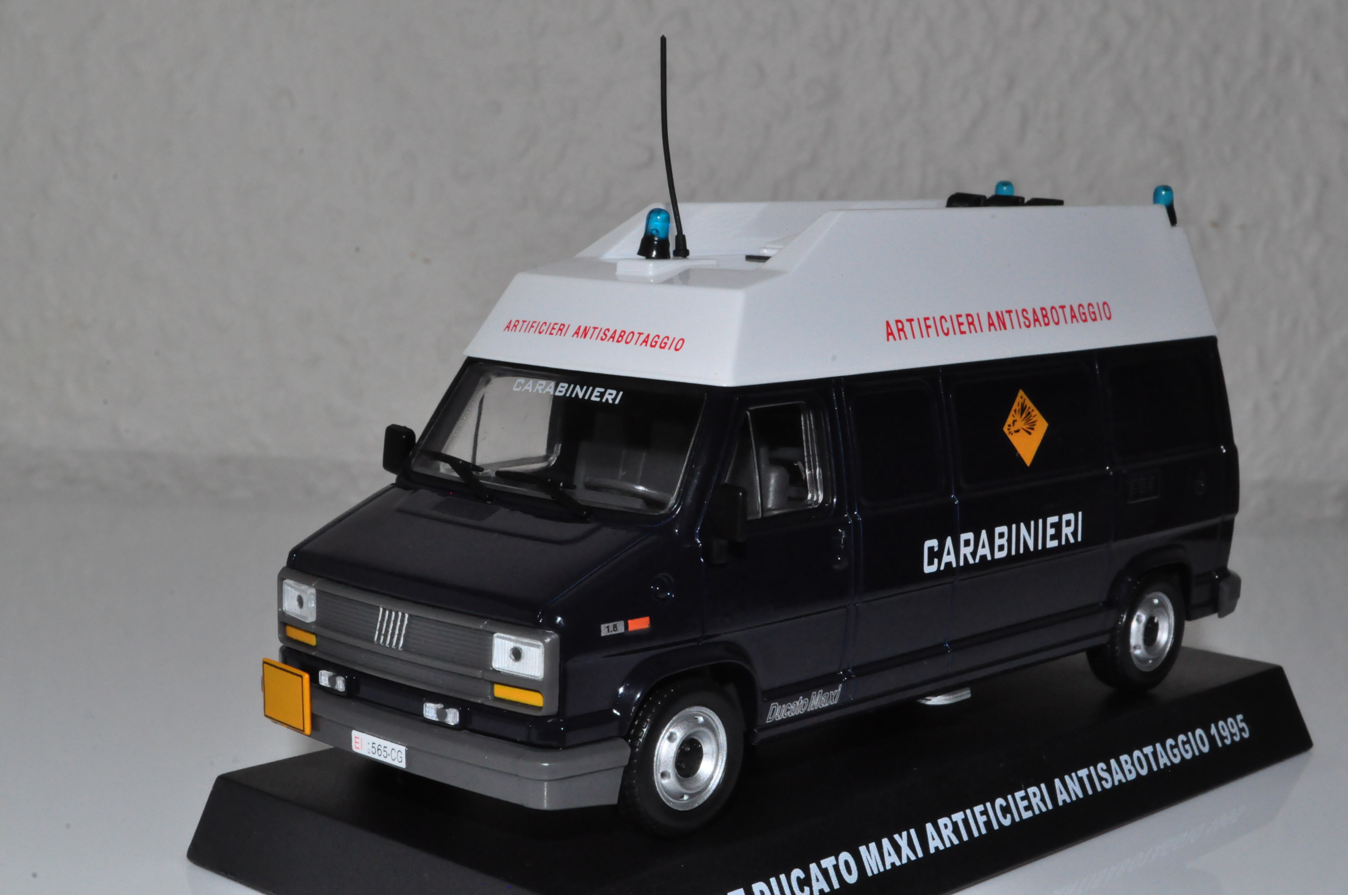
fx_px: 2244
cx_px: 674
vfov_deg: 22.6
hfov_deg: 33.4
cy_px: 448
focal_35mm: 60
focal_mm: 40
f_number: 32
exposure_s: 1/60
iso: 1600
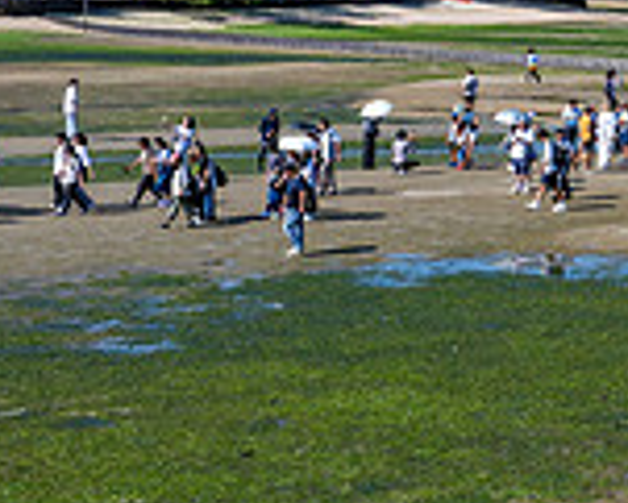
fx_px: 1971
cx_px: 1048
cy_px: -108
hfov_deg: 16.0
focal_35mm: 106
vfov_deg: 14.1
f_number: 8
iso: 140
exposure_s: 1/320
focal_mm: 29
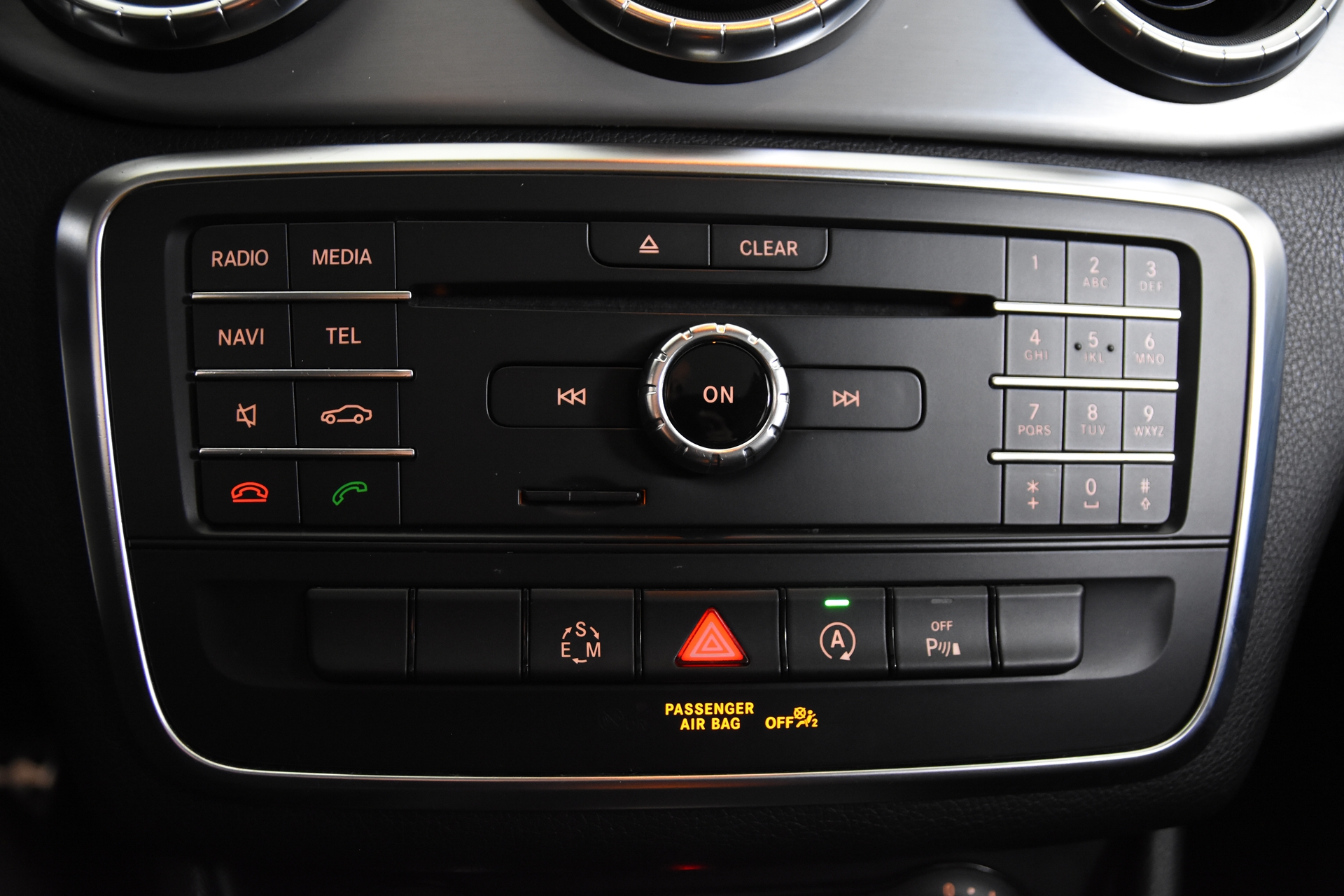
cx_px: 672
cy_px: 448
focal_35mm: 39
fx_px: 1456
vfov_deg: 34.2
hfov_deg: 49.6
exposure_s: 1/40
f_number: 3.2
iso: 2500
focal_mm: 26
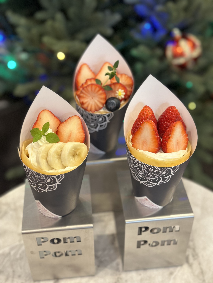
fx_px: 394
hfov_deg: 30.3
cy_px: 142
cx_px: 106
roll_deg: +1.3
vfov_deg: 39.7
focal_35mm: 48
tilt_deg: -42.2
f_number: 1.78
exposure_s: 1/40
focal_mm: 6.86
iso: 320
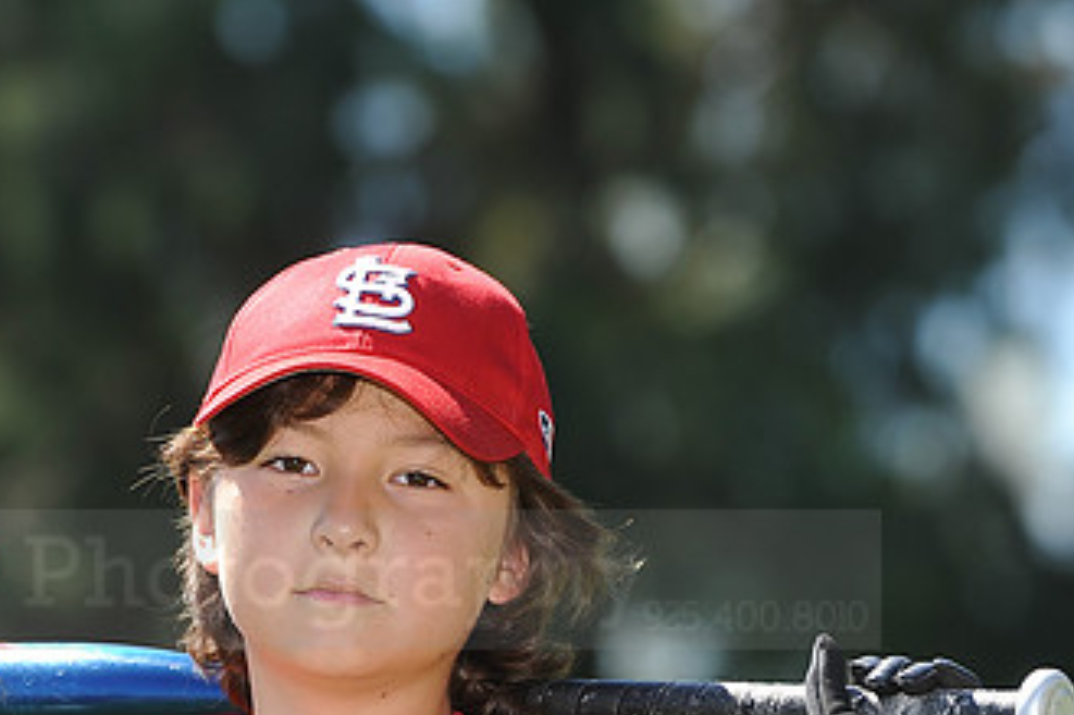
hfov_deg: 5.8
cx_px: 248
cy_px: 552
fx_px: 10525
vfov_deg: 3.9
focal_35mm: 353
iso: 200
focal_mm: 200
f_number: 5.6
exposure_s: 1/400
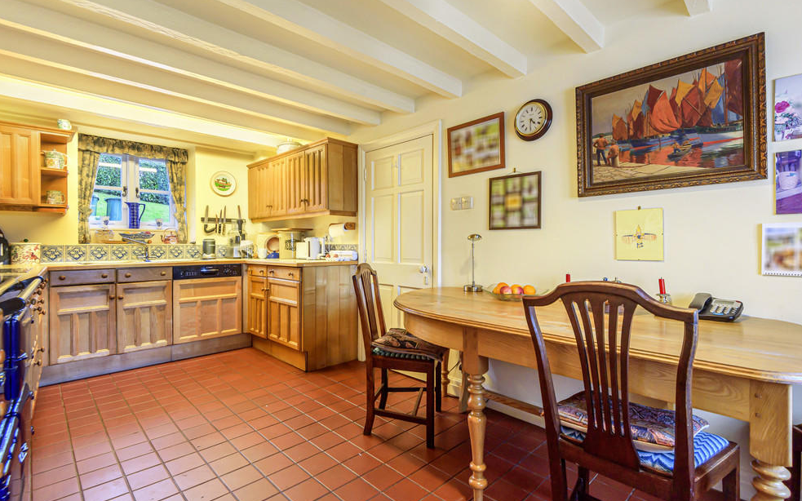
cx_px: 410
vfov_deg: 68.0
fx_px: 372
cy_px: 248
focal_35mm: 17
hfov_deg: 94.4
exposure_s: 1/25
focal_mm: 16
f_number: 8
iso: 250
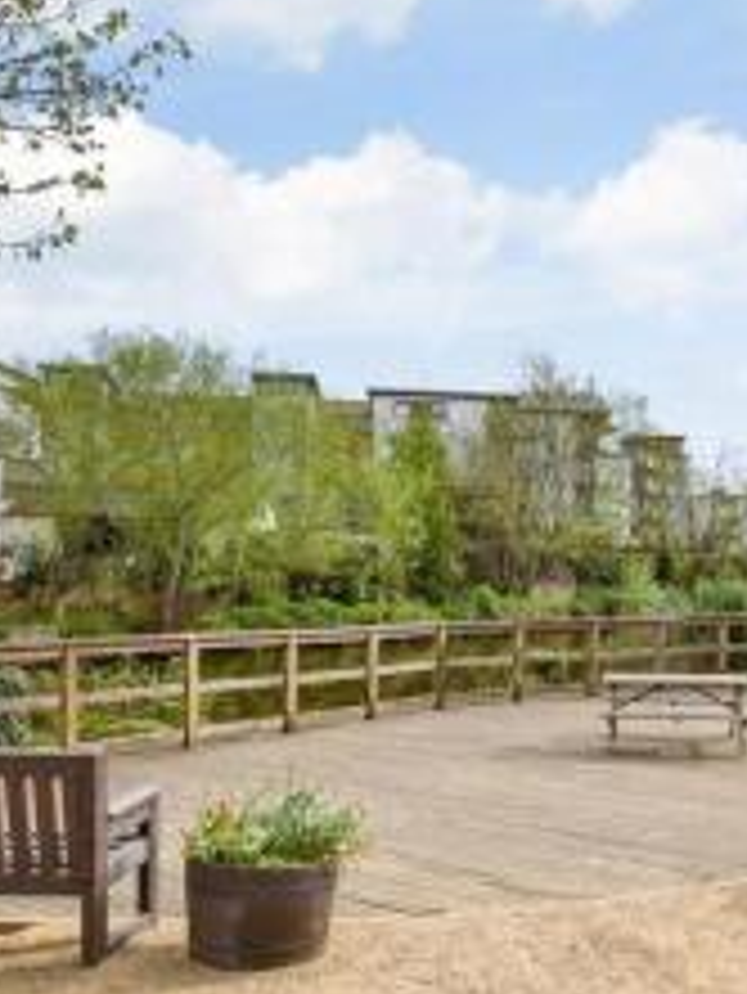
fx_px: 891
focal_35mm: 31
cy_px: 569
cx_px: 603
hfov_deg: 43.3
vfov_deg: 58.1
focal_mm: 10
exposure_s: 1/800
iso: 320
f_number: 8
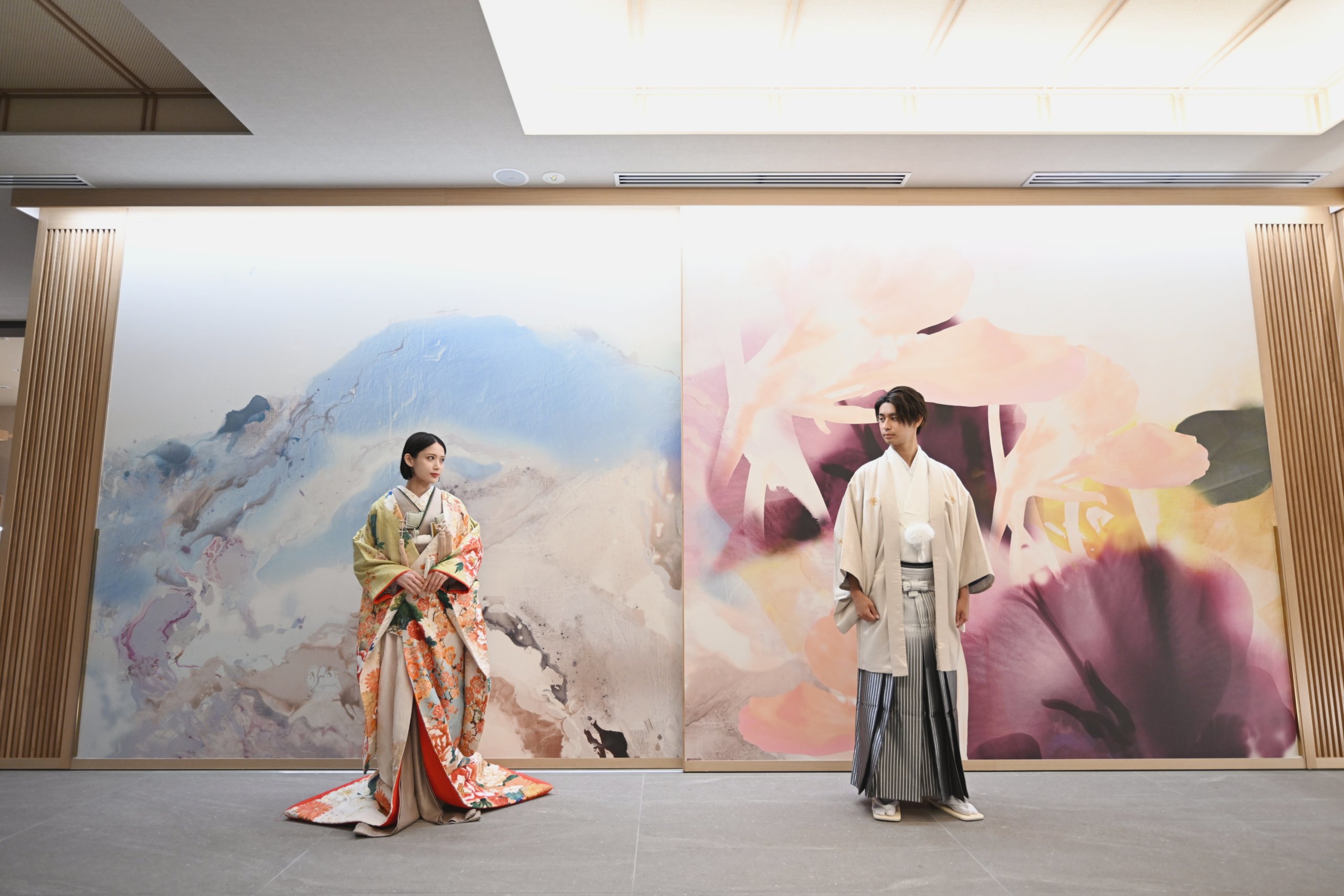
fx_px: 728
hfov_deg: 85.4
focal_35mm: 20
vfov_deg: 63.2
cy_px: 448
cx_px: 672
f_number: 2.8
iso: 800
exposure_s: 1/50
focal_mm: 19.5
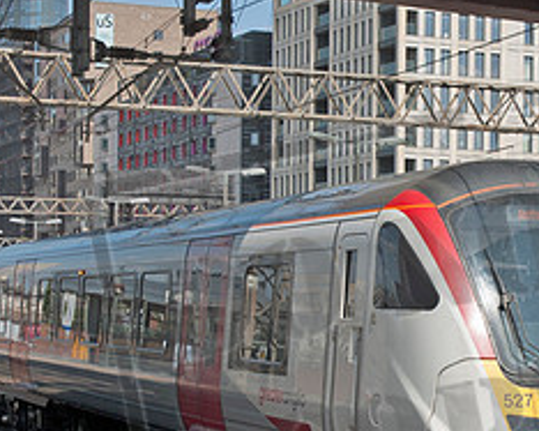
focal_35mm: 101
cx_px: 417
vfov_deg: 15.1
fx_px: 1613
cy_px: 342
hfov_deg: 18.8
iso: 200
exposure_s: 1/320
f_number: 9
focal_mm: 29
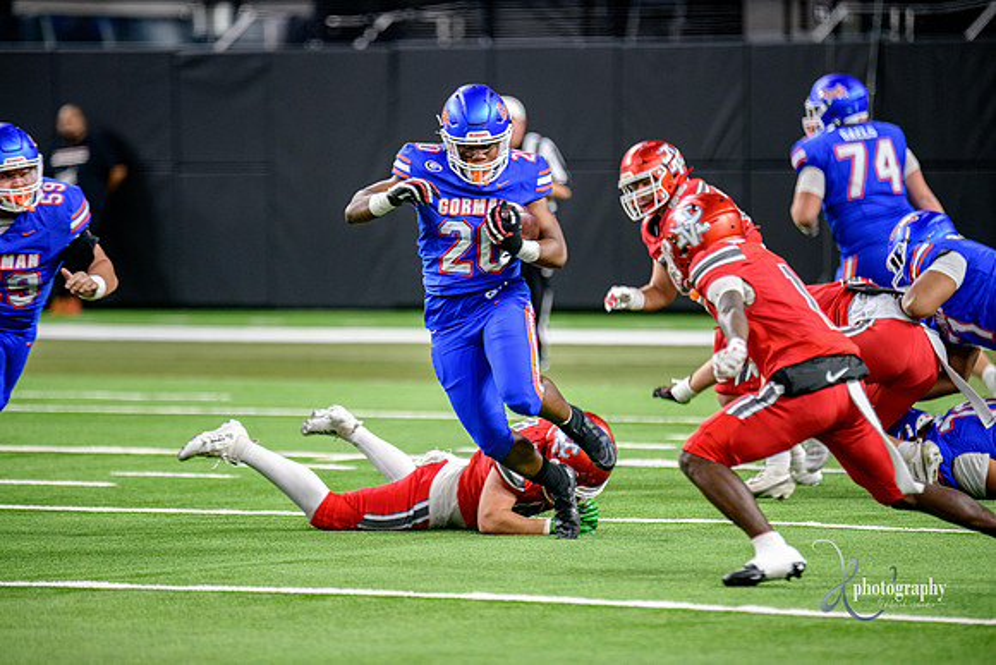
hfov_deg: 6.9
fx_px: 8302
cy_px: 332
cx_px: 498
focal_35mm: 300
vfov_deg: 4.6
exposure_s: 1/400
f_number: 2.8
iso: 1250
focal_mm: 300
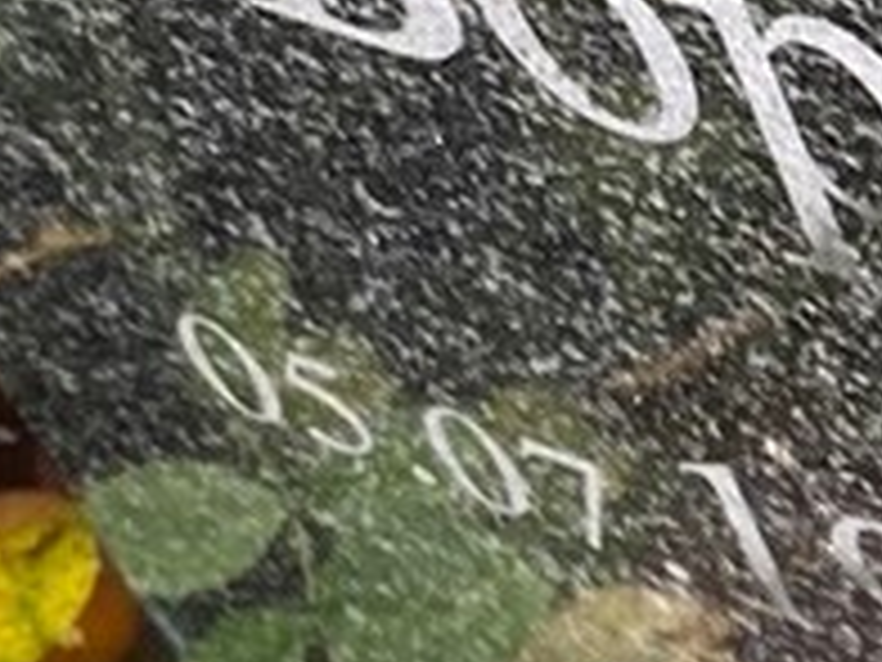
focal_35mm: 191
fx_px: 4867
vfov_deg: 7.8
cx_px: 1584
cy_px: 68
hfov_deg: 9.8
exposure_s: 1/121
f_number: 1.8
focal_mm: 4.25
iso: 100
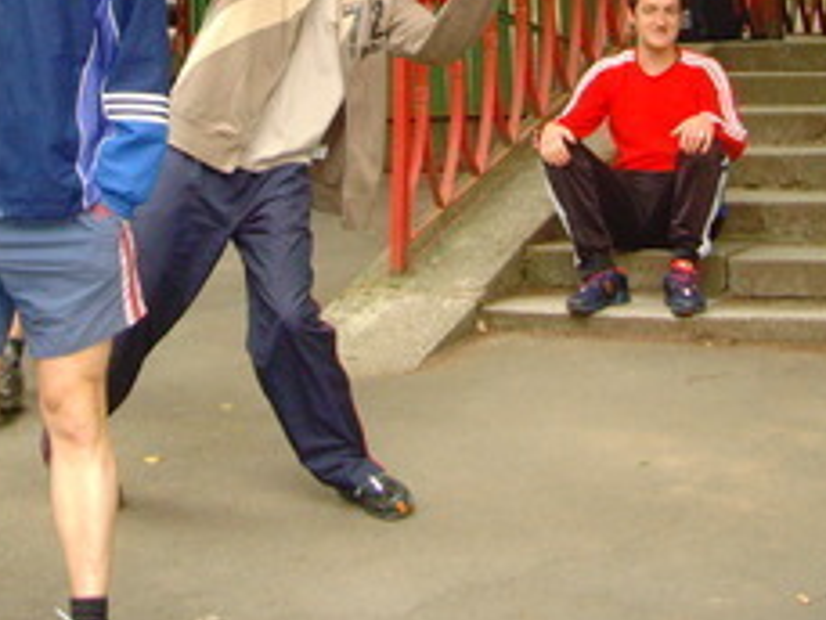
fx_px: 2029
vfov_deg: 16.9
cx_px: 325
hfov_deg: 23.0
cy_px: -45
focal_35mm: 85
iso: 320
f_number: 3.5
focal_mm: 6.6
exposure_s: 1/45
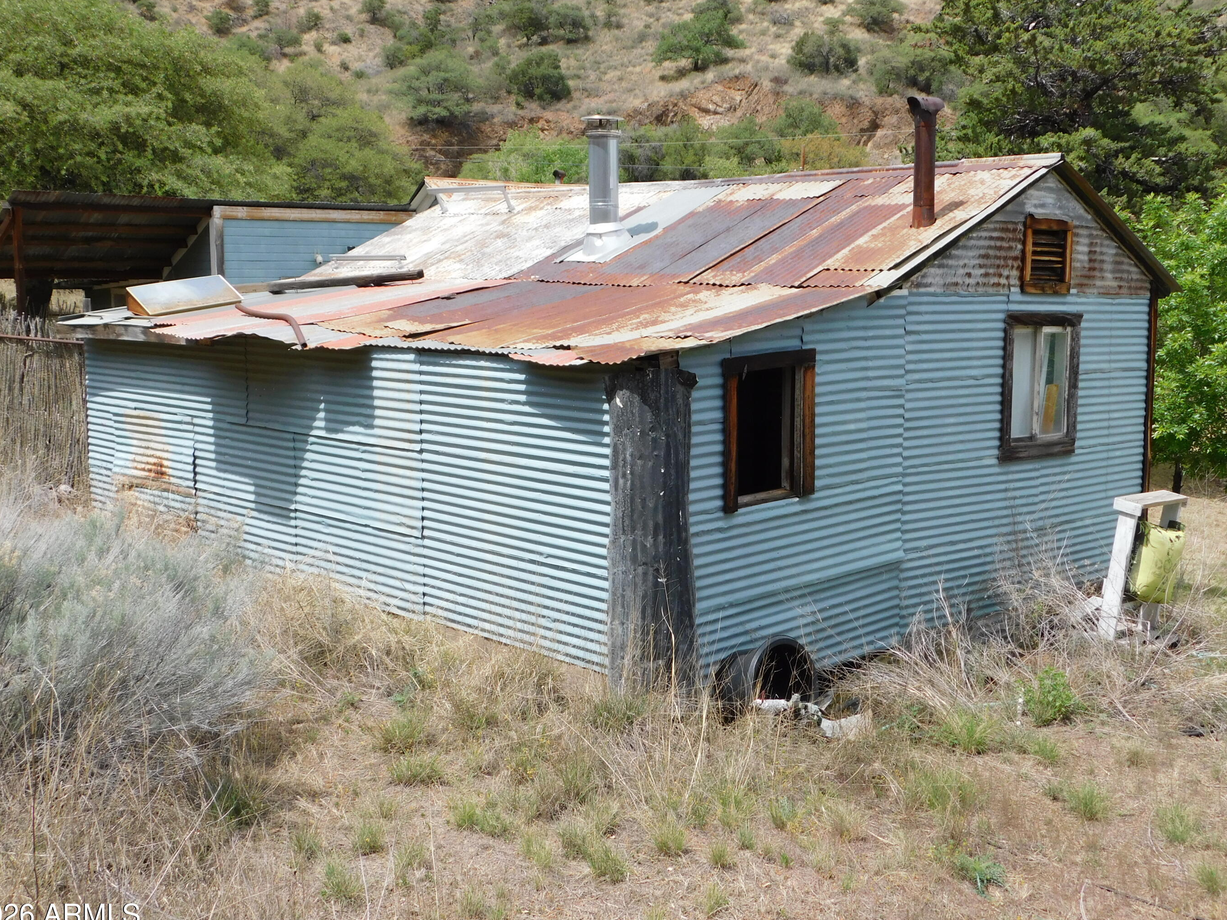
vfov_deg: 36.0
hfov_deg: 46.8
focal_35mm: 40
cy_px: 450
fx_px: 1418
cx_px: 650
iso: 125
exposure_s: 1/1000
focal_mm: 6.3
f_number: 3.5
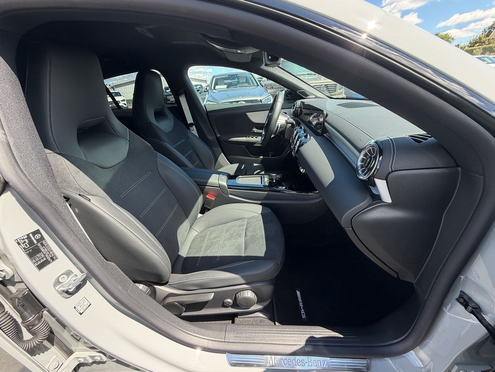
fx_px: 200
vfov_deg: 85.7
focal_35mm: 14
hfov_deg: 102.1
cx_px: 248
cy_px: 186
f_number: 2.2
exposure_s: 1/206
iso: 64
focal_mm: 2.22
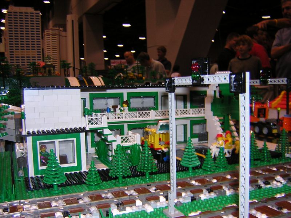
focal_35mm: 36
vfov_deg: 39.7
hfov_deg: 51.4
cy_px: 109
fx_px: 303
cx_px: 146
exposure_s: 1/60.1
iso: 100
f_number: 2.6
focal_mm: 4.7
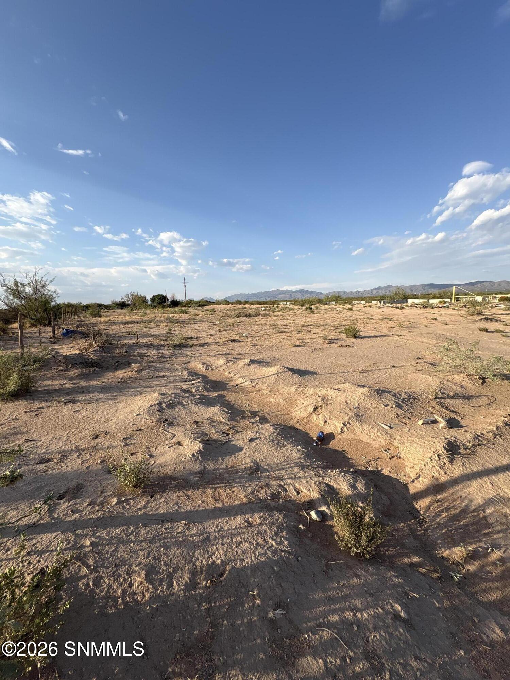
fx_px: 275
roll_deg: +0.6
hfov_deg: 85.7
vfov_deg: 102.1
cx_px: 255
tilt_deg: -7.0
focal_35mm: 14
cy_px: 340
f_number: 2.2
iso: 50
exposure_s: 1/1477
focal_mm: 2.22
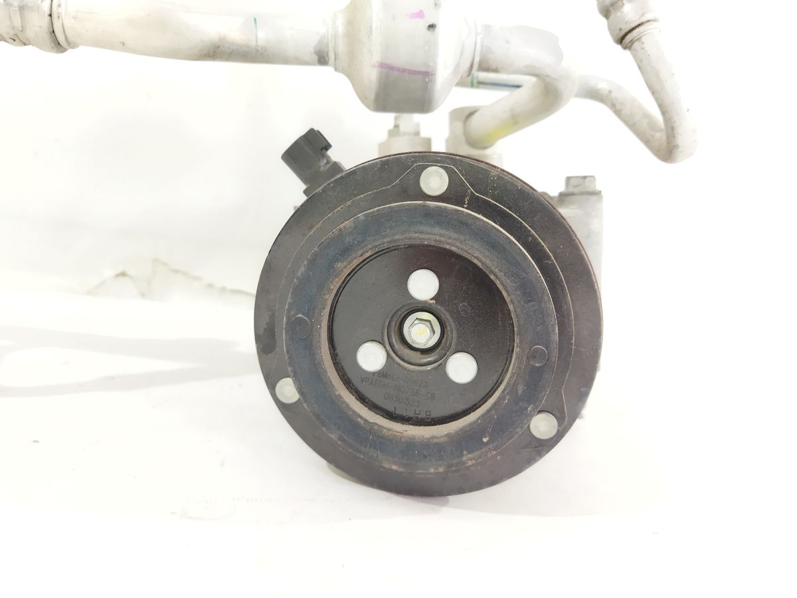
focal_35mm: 27
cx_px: 398
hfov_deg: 65.3
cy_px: 299
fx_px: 622
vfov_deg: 51.4
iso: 211
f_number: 1.79
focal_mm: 4.71
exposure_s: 1/25
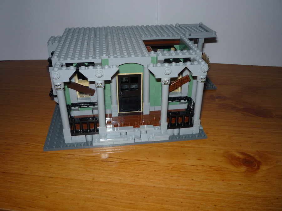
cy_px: 106
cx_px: 141
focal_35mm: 32
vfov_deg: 44.2
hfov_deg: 56.8
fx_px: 261
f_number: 4
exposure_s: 1/30
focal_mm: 5.2
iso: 100
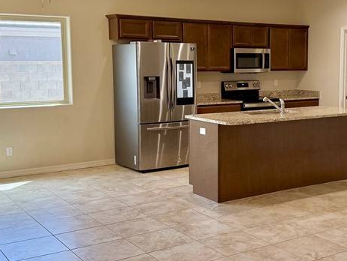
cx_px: 253
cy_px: 113
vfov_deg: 27.5
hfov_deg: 35.5
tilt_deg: -5.6
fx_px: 531
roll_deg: -0.1
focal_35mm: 53
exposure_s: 1/240
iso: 160
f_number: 1.78
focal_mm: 6.76
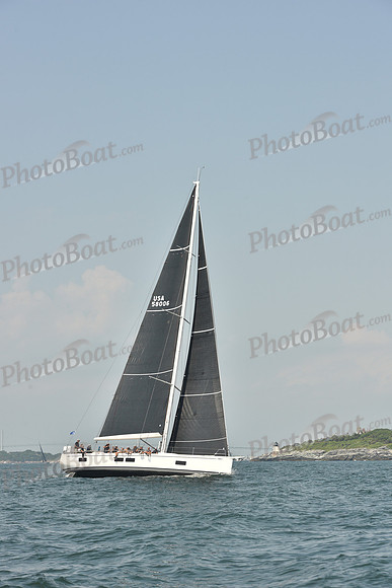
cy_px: 294
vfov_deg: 20.0
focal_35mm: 102
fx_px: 1665
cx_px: 196
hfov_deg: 13.4
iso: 250
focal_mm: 102
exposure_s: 1/800
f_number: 9
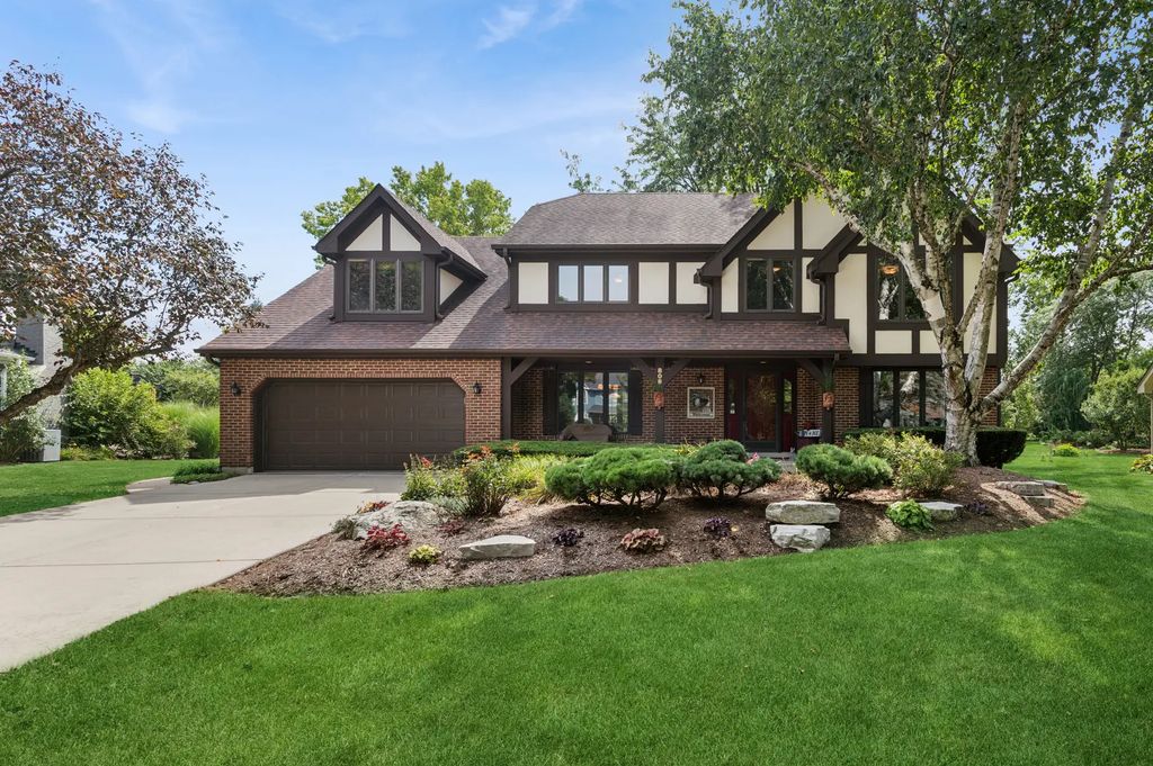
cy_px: 383
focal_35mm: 19
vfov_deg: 64.5
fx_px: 608
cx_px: 576
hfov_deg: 87.0
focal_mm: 19
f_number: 11
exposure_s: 1/125
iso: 400
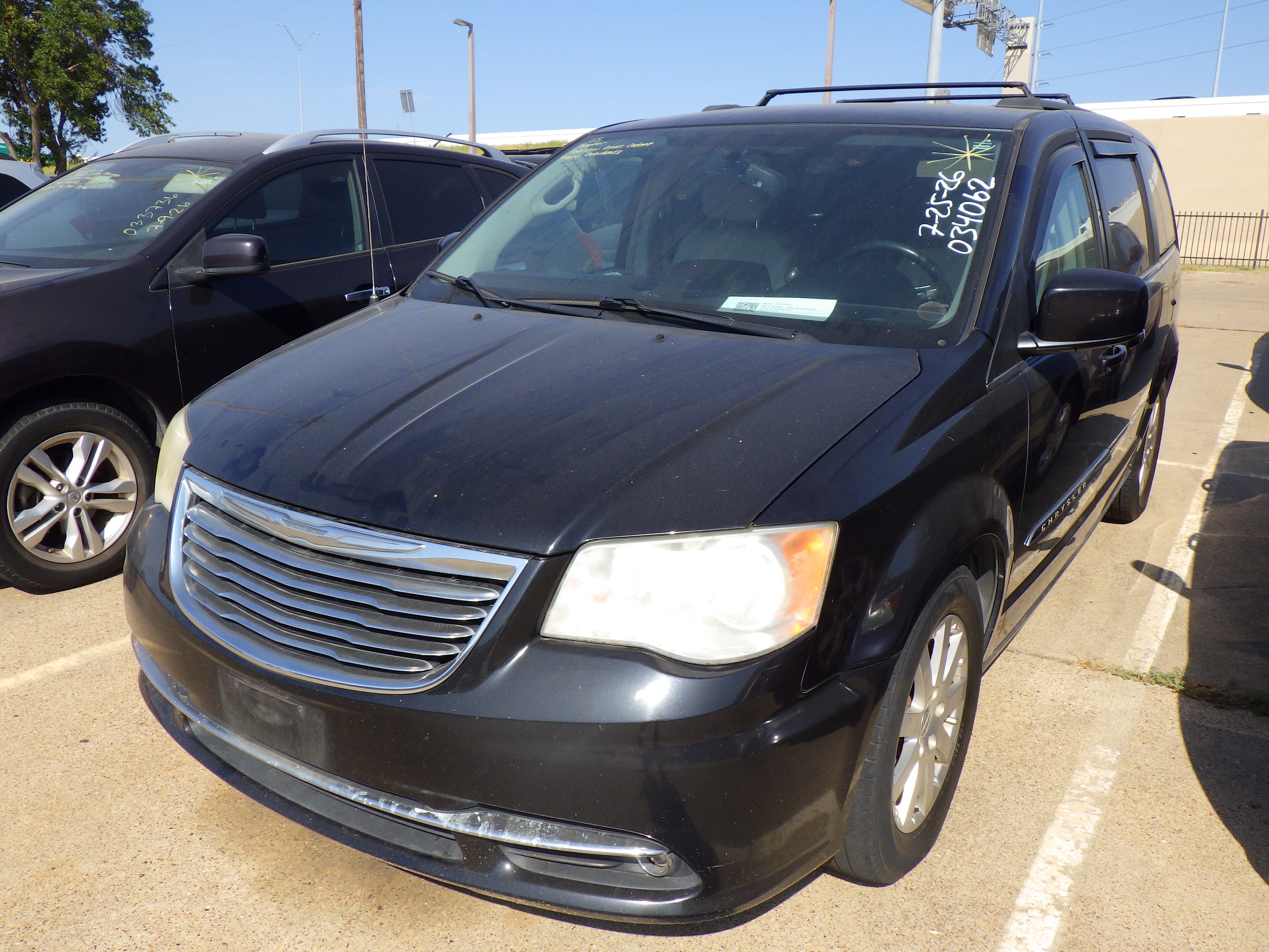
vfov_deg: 49.7
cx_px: 634
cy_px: 476
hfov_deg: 63.4
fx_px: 1026
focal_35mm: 28
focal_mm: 5
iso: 125
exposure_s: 1/800
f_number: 4.2
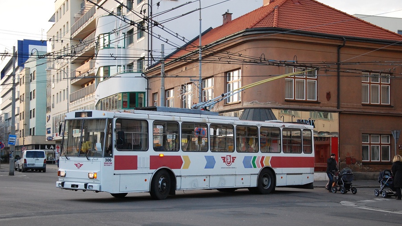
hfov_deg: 33.3
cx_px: 201
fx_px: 672
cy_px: 127
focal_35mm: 63
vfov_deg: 19.1
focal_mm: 40
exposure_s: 1/400
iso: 800
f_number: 4.8
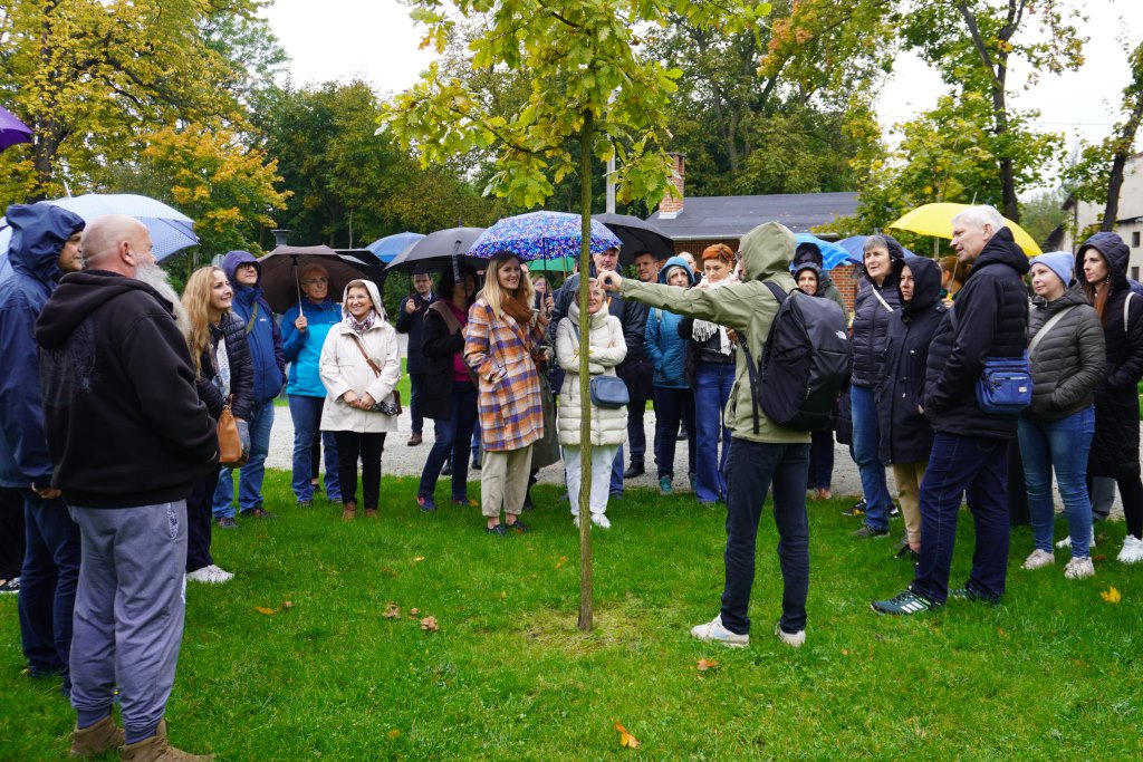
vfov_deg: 41.7
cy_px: 381
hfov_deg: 59.5
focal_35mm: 32
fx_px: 1000
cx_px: 572
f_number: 4
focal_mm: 21
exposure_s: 1/60
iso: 125
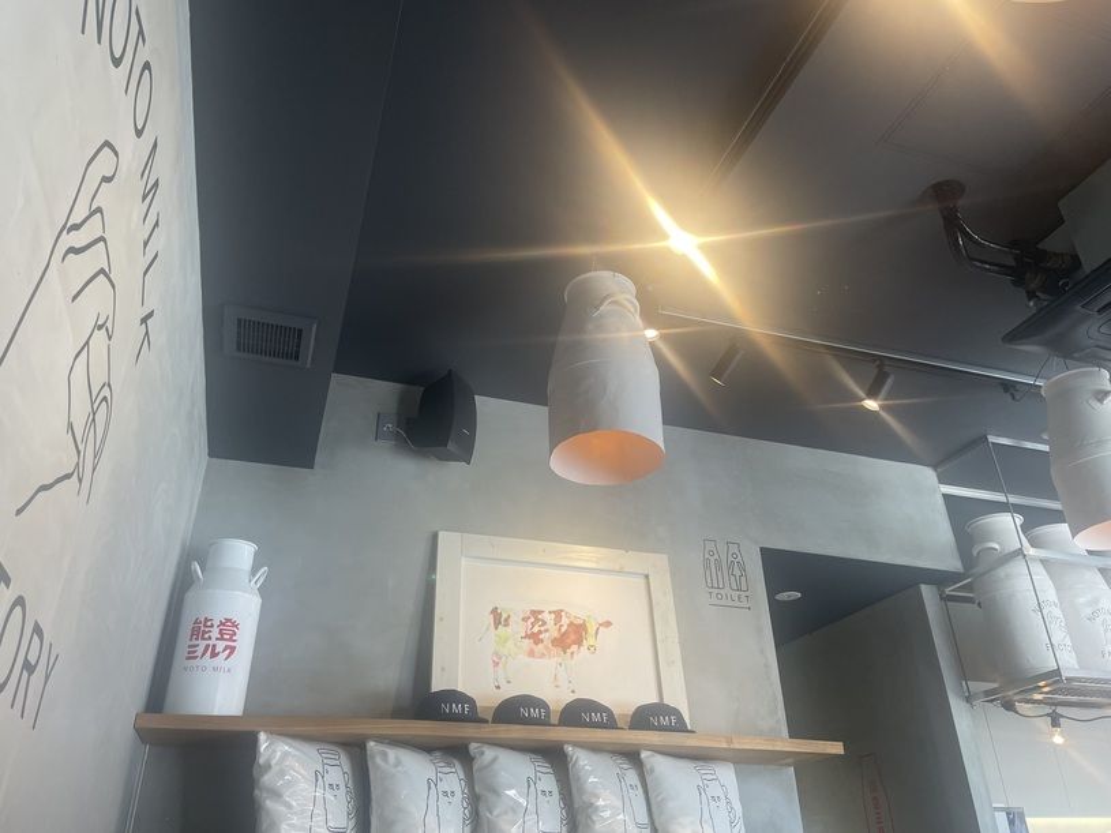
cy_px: 416
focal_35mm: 26
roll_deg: +1.5
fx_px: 834
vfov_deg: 53.1
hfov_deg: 67.3
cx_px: 556
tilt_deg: +31.8
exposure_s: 1/120
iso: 64
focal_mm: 4.2
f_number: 1.6
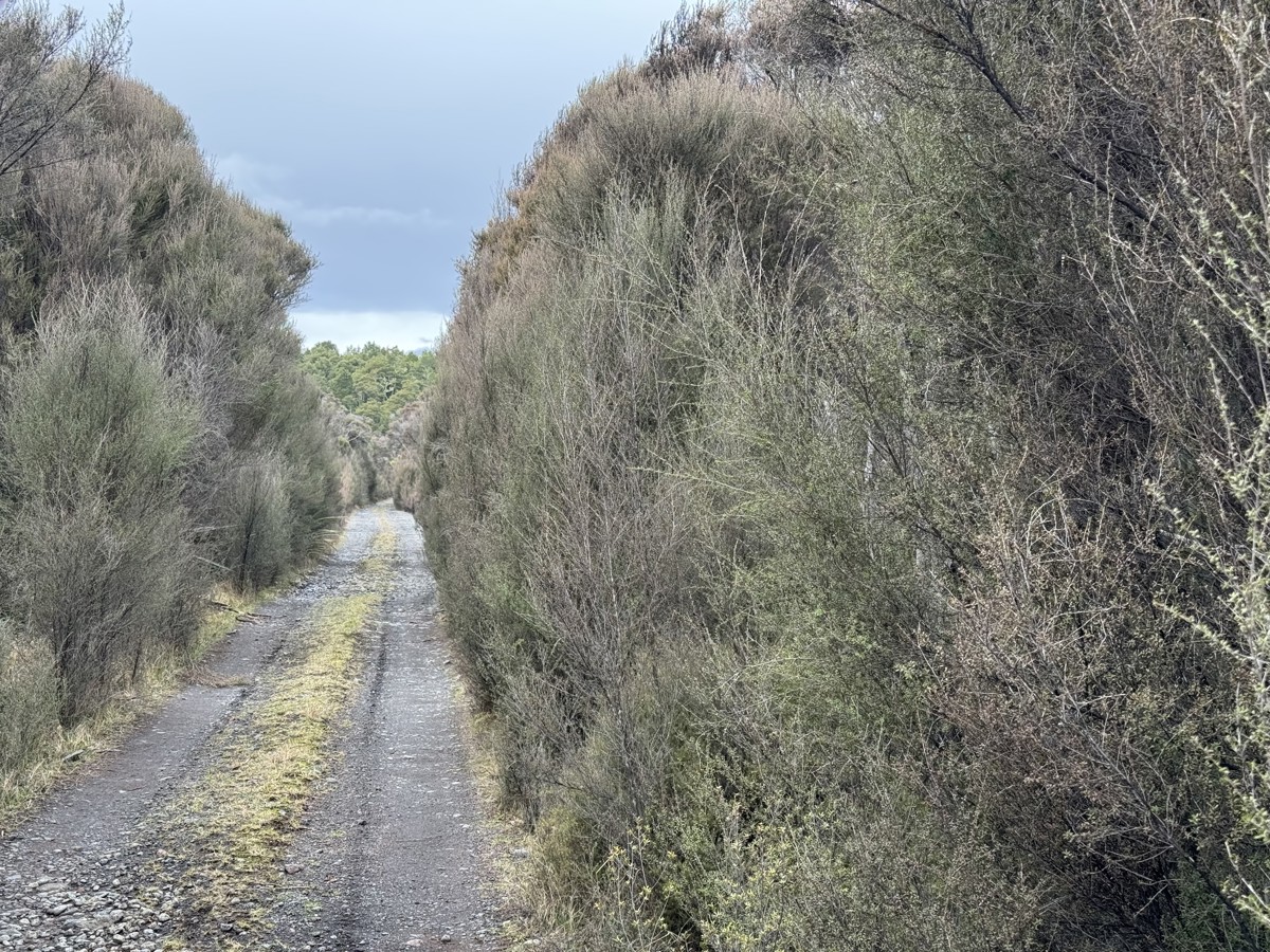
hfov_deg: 39.7
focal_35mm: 48
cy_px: 476
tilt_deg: +0.2
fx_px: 1761
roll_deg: -0.8
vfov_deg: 30.3
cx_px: 635
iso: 64
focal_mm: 6.76
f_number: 1.78
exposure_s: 1/209
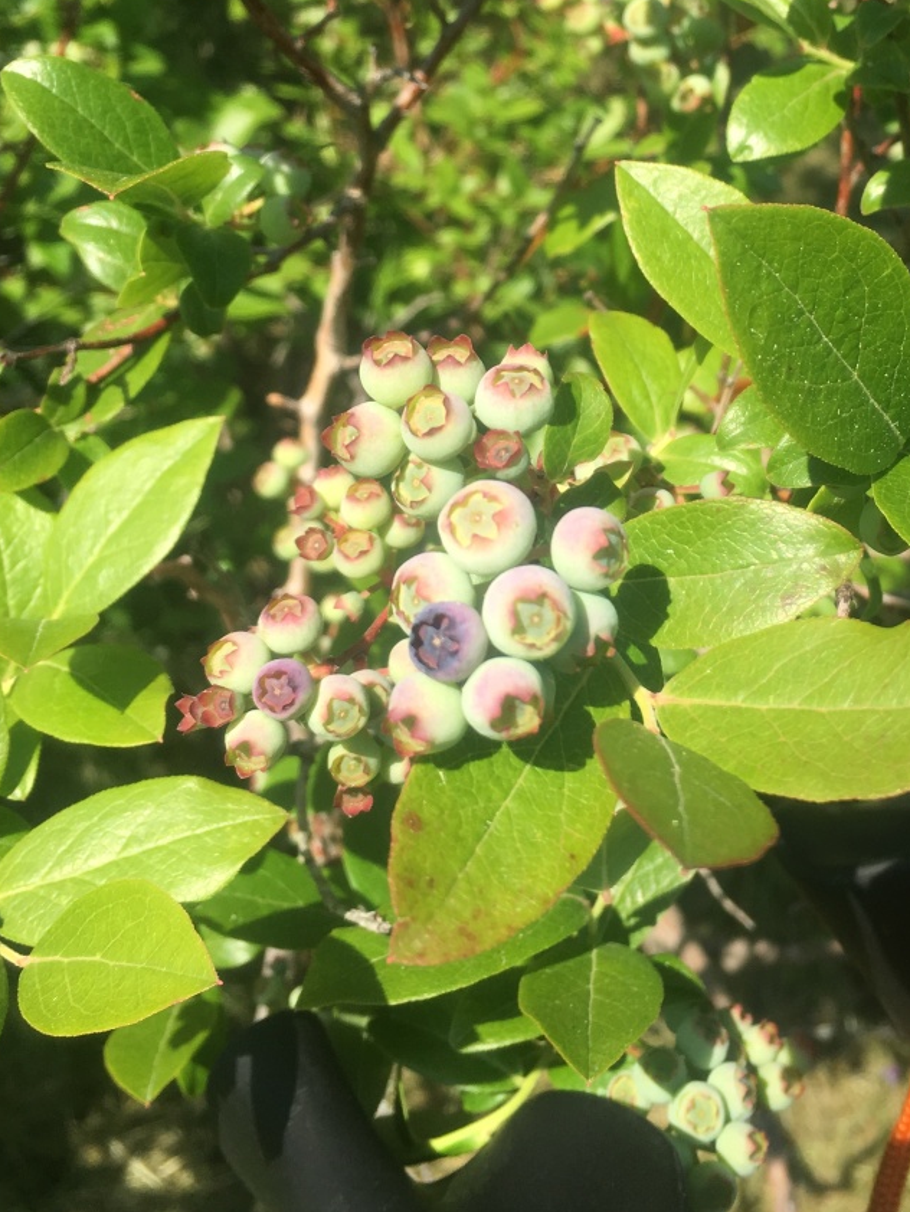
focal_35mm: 47
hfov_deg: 30.6
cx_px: 629
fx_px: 1647
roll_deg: -4.5
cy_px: 388
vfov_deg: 39.9
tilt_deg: -31.3
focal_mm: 4.15
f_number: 2.2
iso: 25
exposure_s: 1/884
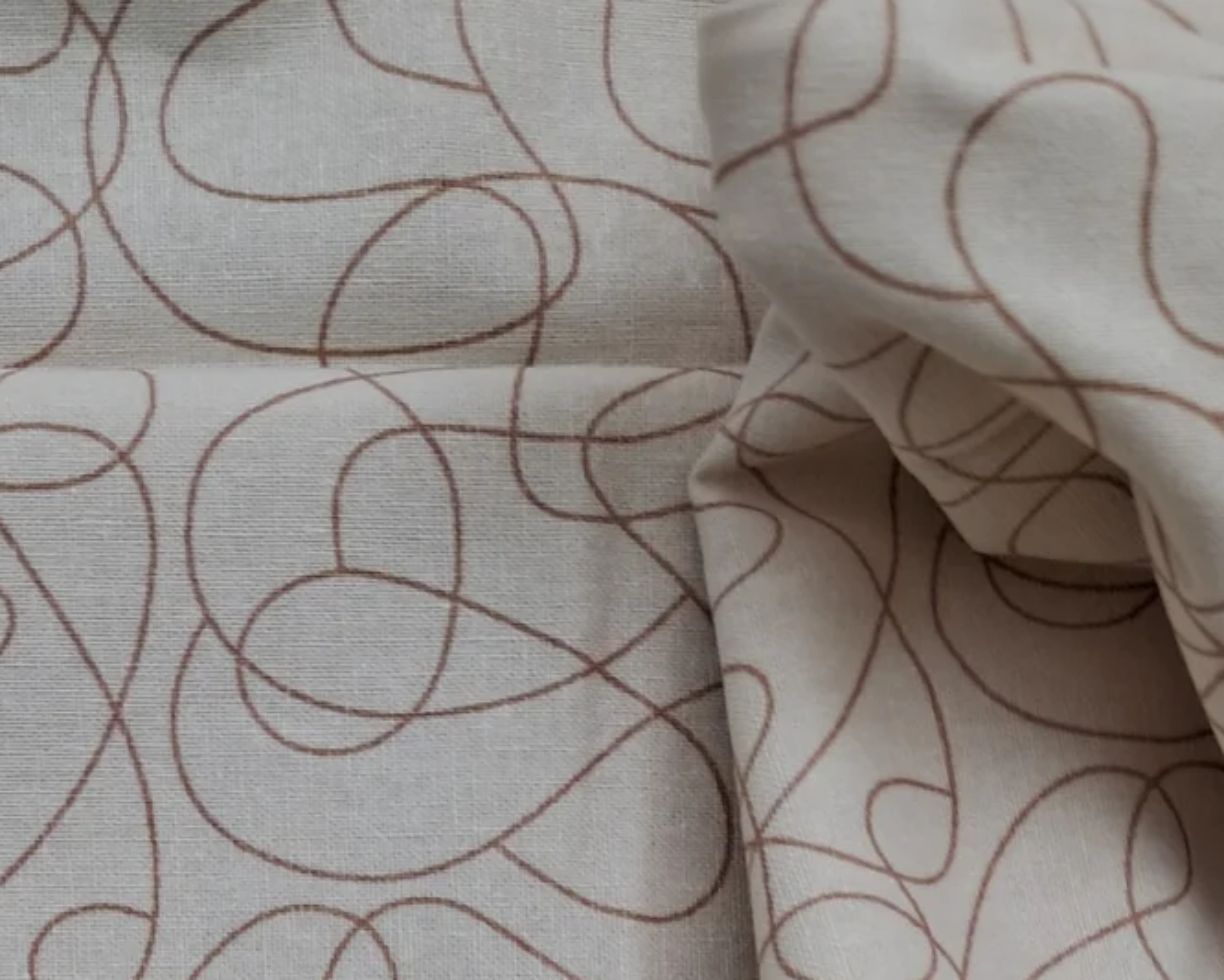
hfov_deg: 24.8
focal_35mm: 76
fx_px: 2754
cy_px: 1750
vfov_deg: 16.8
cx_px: 329
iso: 50
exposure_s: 1/100
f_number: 1.8
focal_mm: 4
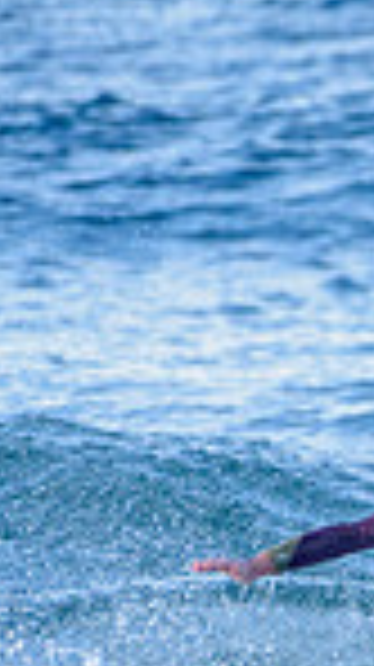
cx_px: 964
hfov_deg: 0.5
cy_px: 886
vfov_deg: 0.9
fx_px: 44547
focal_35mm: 2521
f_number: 5.6
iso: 450
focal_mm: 500
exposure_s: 1/1250
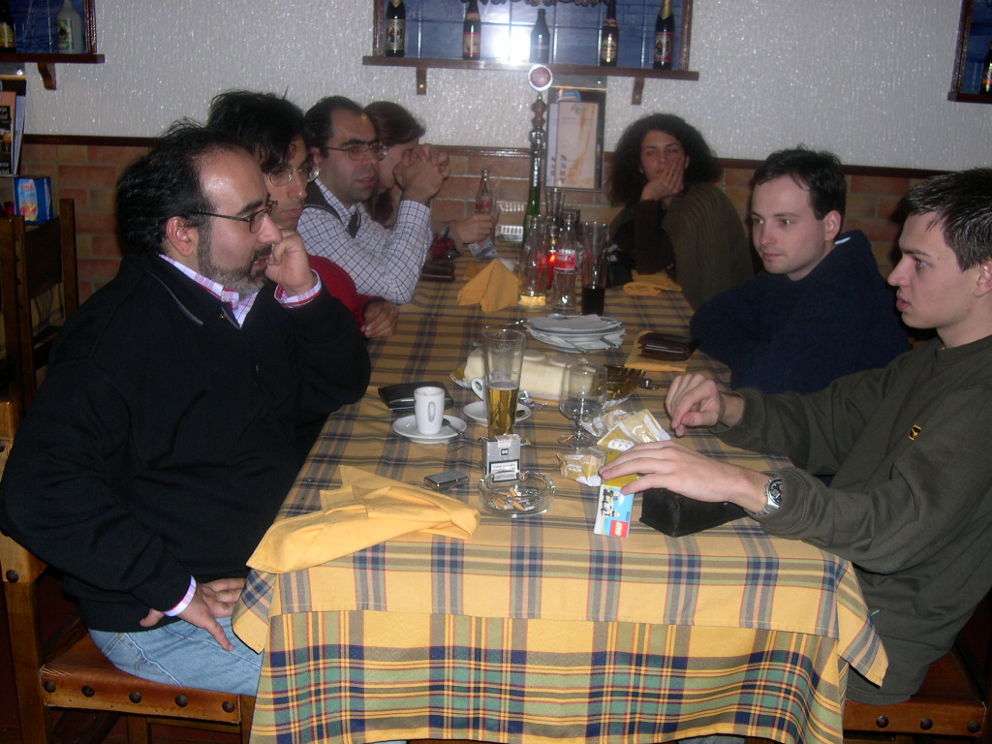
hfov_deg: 49.0
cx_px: 496
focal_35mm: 38
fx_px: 1089
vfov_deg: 37.7
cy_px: 372
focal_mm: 8
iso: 100
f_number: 2.8
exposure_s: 1/60
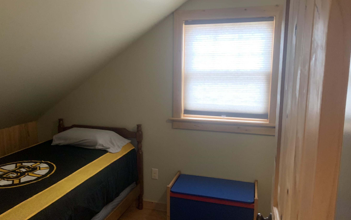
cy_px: 114
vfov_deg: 43.2
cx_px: 169
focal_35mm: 29
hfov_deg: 64.6
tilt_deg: -9.9
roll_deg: +0.6
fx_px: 277
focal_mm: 4.25
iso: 400
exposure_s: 1/30
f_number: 1.8
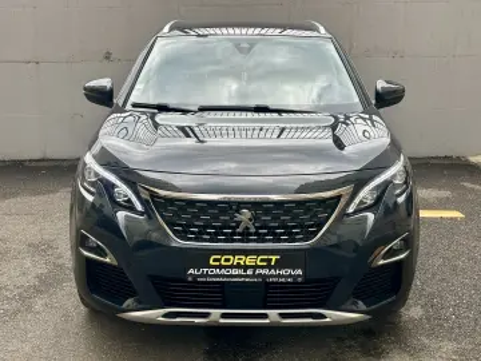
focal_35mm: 48
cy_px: 180
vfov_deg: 30.3
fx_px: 667
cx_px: 240
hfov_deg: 39.7
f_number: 1.78
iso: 64
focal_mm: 6.86
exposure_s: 1/484
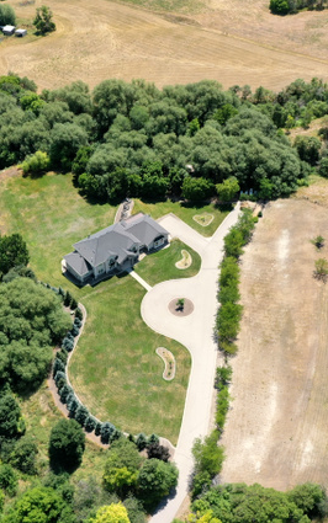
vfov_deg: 46.2
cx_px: 155
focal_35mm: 43
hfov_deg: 29.9
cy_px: 262
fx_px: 614
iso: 100
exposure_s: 1/400
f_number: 5.6
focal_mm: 10.26
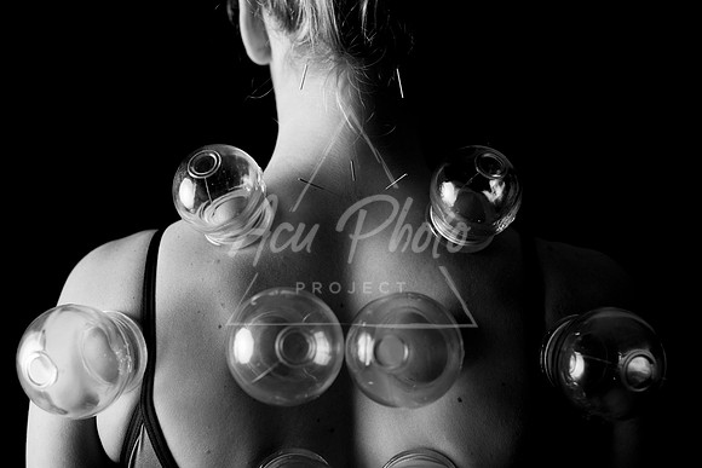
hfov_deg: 39.6
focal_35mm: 50
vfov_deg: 27.0
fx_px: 975
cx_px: 351
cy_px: 234
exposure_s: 1/400
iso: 800
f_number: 3.2
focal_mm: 50
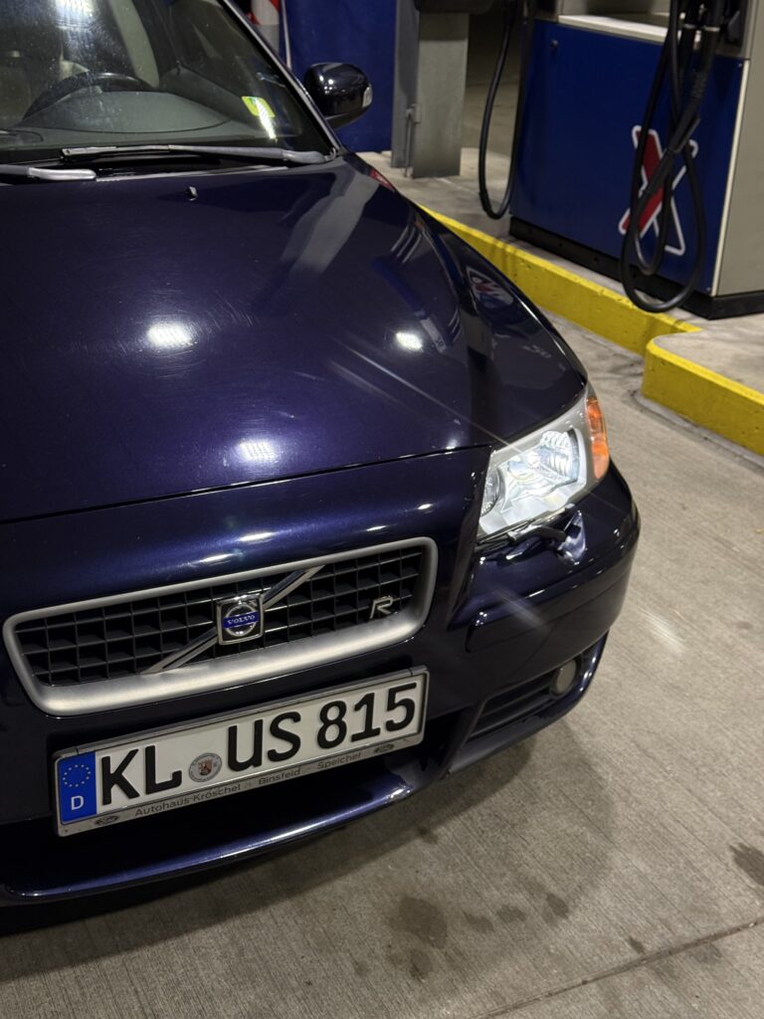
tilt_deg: -23.9
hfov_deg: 30.3
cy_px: 510
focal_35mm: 48
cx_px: 382
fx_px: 1413
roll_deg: -2.2
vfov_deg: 39.7
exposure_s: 1/72
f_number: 1.78
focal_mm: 6.76
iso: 200
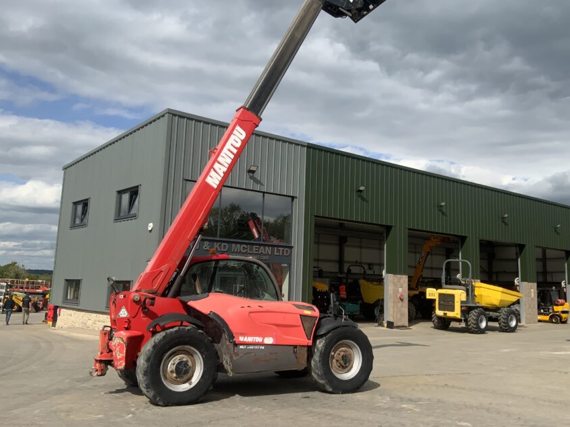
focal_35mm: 35
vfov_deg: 40.7
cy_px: 192
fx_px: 576
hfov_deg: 52.5
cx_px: 313
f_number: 1.8
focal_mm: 3
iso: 20
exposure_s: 1/2538
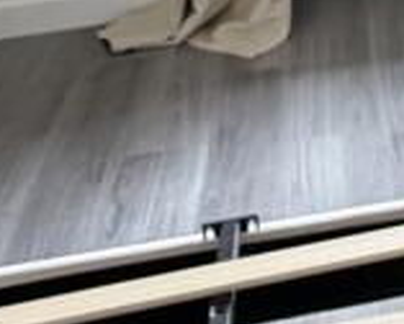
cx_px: 600
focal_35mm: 89
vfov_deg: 15.3
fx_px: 1065
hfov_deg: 19.0
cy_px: -229
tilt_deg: -12.2
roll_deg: +3.0
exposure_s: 1/50
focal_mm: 2.22
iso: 250
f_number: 2.2
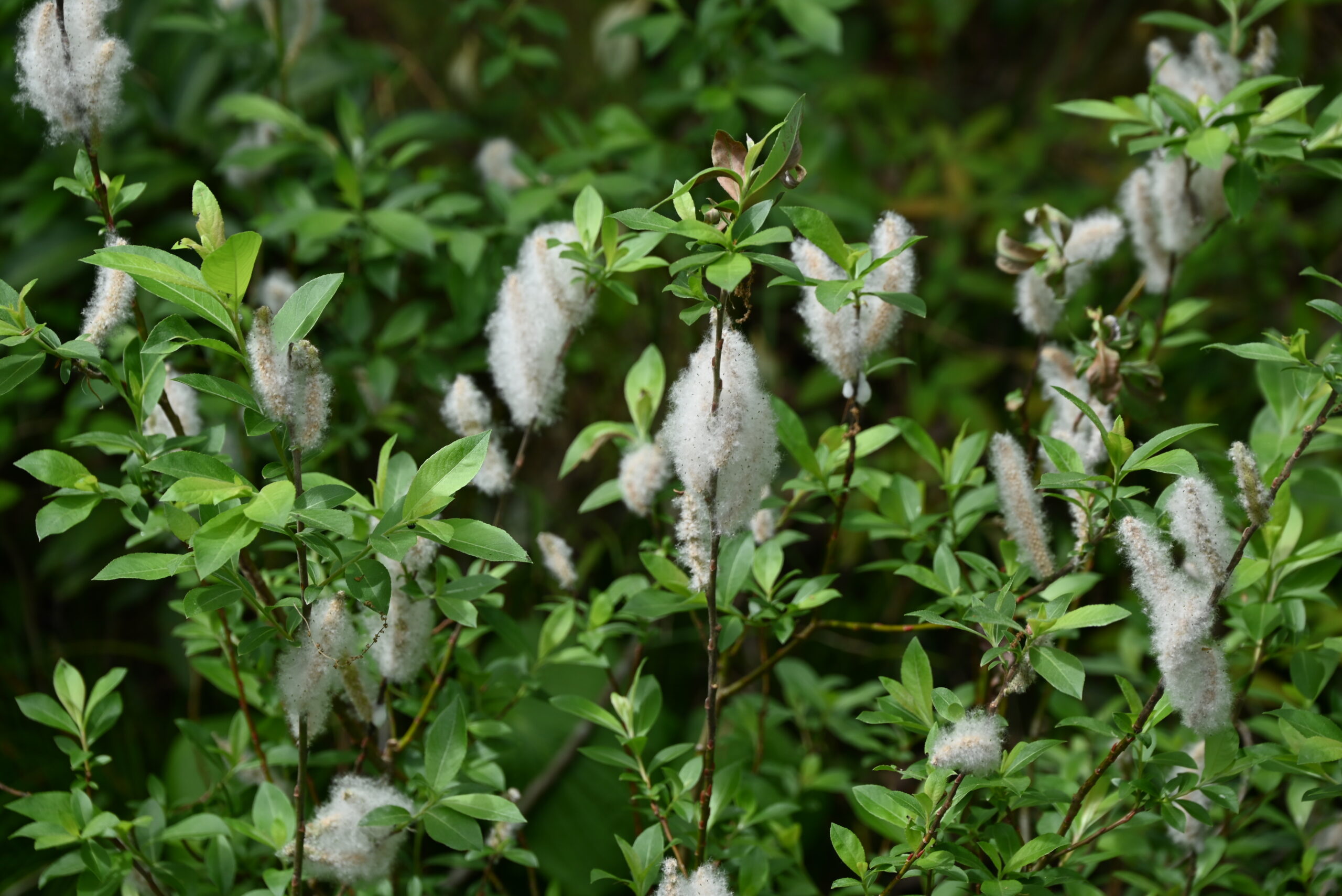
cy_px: 448
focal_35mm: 170
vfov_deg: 8.1
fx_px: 6339
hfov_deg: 12.1
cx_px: 671
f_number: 7.1
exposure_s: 1/80
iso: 200
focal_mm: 170
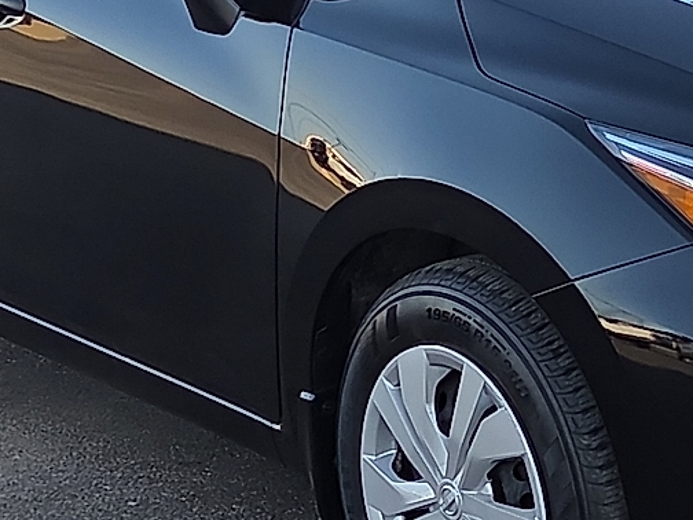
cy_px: 176
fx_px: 2542
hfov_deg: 15.4
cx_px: 588
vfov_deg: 11.7
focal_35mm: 127
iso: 25
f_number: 1.8
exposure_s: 1/667
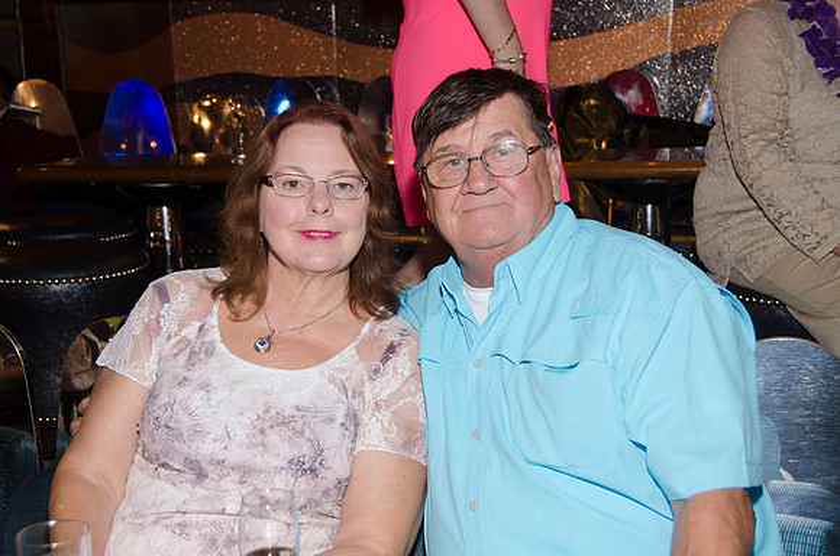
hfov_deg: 37.9
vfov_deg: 25.6
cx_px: 420
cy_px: 278
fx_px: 1222
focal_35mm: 52
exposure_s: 1/60
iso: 400
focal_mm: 35
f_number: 5.6
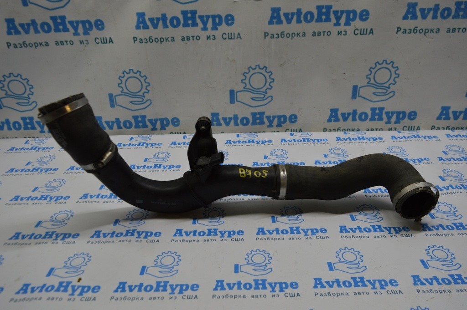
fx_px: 350
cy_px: 155
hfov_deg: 67.4
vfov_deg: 47.9
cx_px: 234
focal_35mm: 27
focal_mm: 18
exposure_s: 1/100
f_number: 5
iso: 400
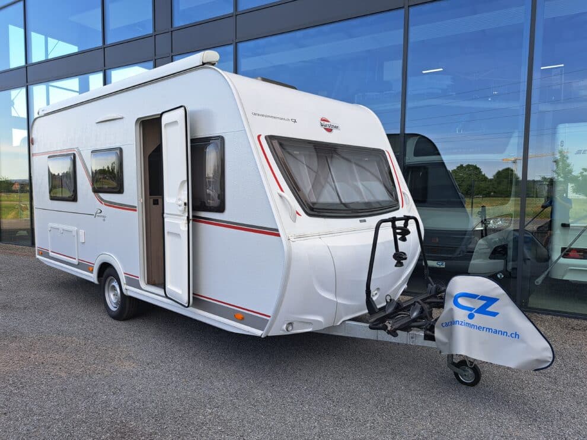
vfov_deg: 56.8
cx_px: 294
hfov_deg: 71.6
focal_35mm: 24
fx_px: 407
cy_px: 220
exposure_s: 1/284
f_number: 1.8
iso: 50
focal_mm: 5.23
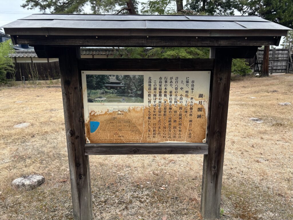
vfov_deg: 53.1
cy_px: 110
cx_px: 146
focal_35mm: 26
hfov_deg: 67.3
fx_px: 220
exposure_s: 1/747
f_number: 1.6
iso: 50
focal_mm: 5.96
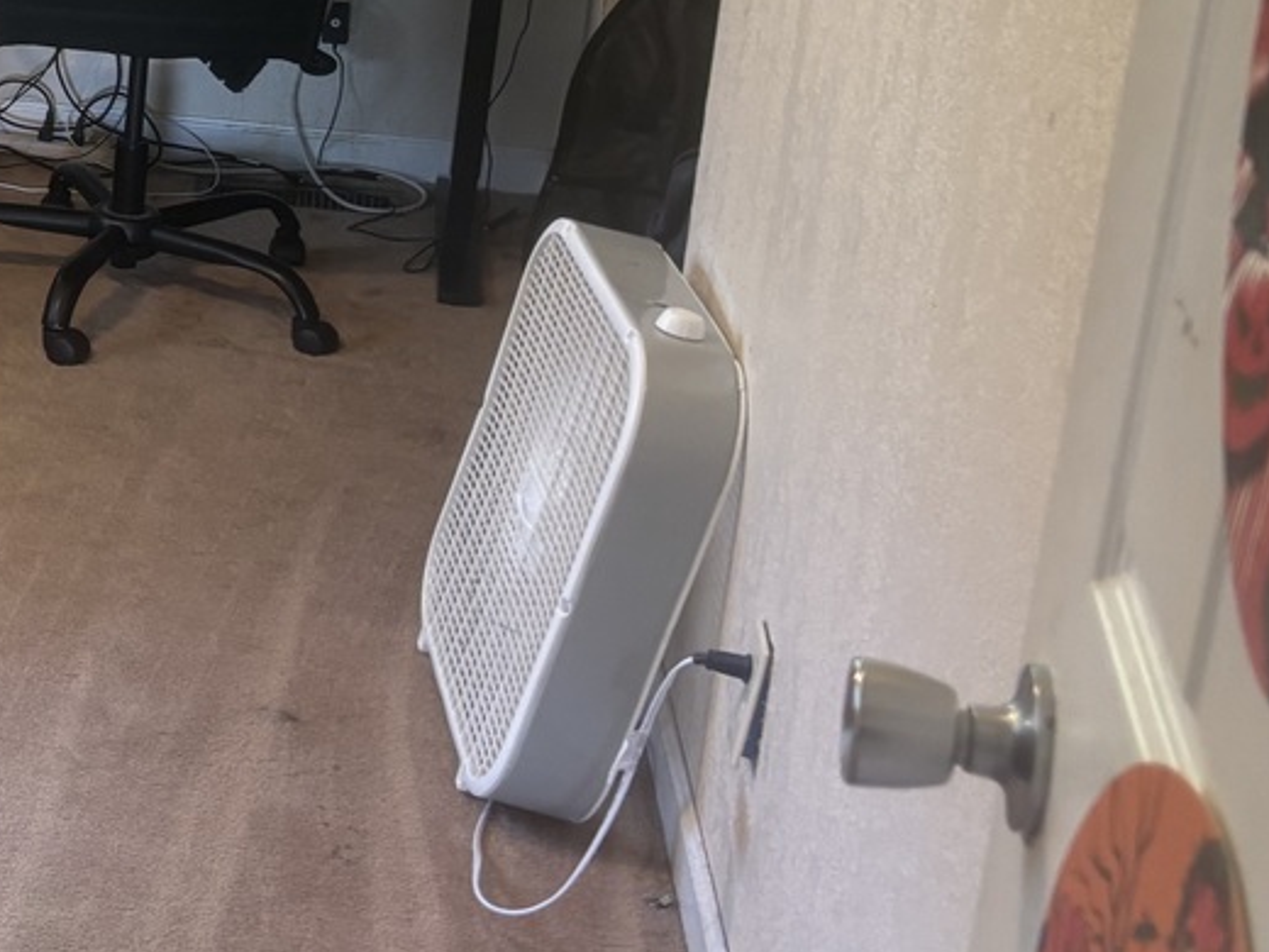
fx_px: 2639
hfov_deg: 23.3
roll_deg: -0.8
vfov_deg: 20.1
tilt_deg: -16.1
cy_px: 103
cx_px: -466
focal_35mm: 72
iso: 125
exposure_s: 1/60
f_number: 1.6
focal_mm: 5.96
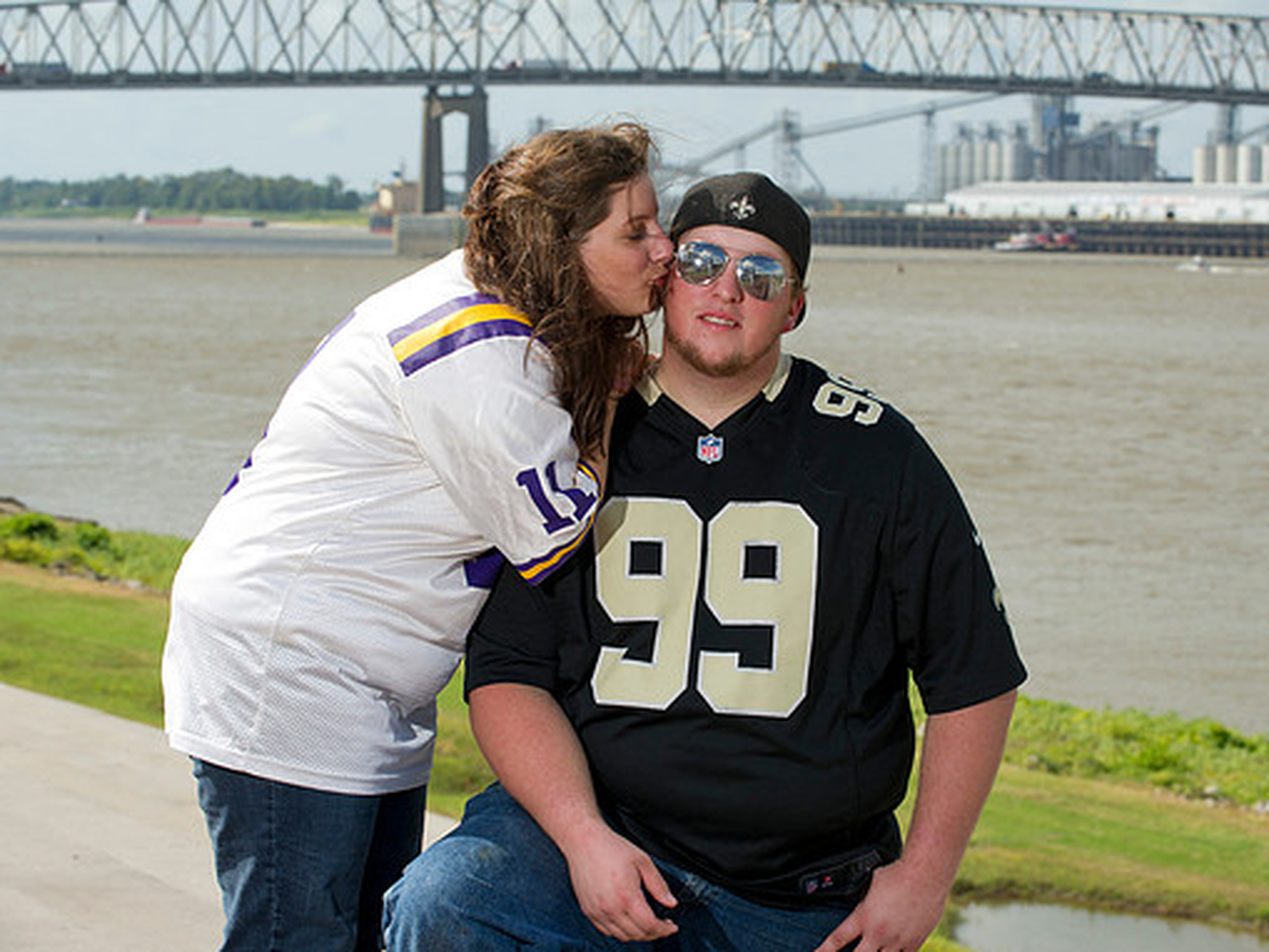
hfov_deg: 18.9
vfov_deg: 14.2
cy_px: 474
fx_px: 3813
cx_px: 693
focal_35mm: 104
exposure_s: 1/400
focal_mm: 95
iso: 200
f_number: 8
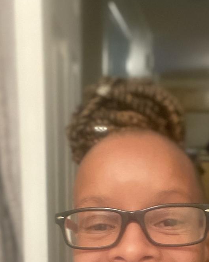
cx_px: 120
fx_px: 441
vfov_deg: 31.3
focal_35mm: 57
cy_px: 244
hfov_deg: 26.6
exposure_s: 1/30
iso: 500
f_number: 2.2
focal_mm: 2.71
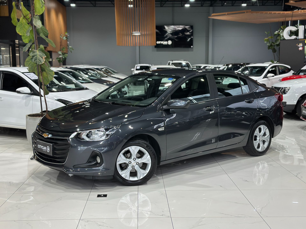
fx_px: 424
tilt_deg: -7.3
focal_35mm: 48
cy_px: 114
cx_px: 153
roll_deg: +0.0
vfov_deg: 30.3
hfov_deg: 39.7
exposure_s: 1/120
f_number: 1.78
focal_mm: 6.86
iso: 160
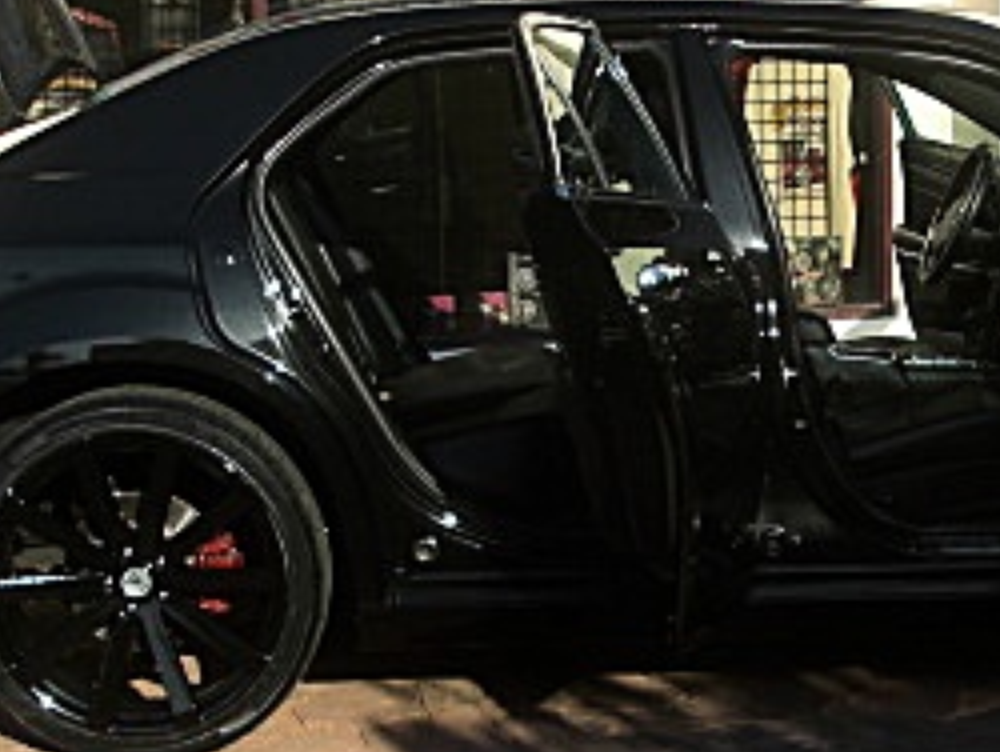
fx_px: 2660
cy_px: 424
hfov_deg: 21.0
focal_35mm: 92
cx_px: 828
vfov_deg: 16.1
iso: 50
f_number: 2.8
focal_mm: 6.3
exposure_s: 1/400
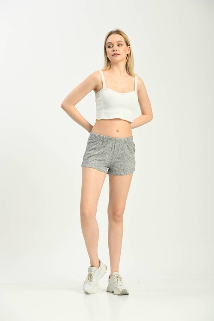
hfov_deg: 13.7
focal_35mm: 100
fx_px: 892
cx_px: 107
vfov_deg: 20.4
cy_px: 160
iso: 100
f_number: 6.3
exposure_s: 1/160
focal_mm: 100
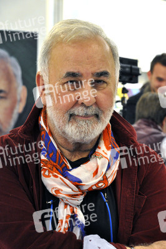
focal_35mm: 93
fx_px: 644
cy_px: 124
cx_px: 83
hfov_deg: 14.7
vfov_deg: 21.9
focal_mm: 62
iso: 2500
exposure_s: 1/60
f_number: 5
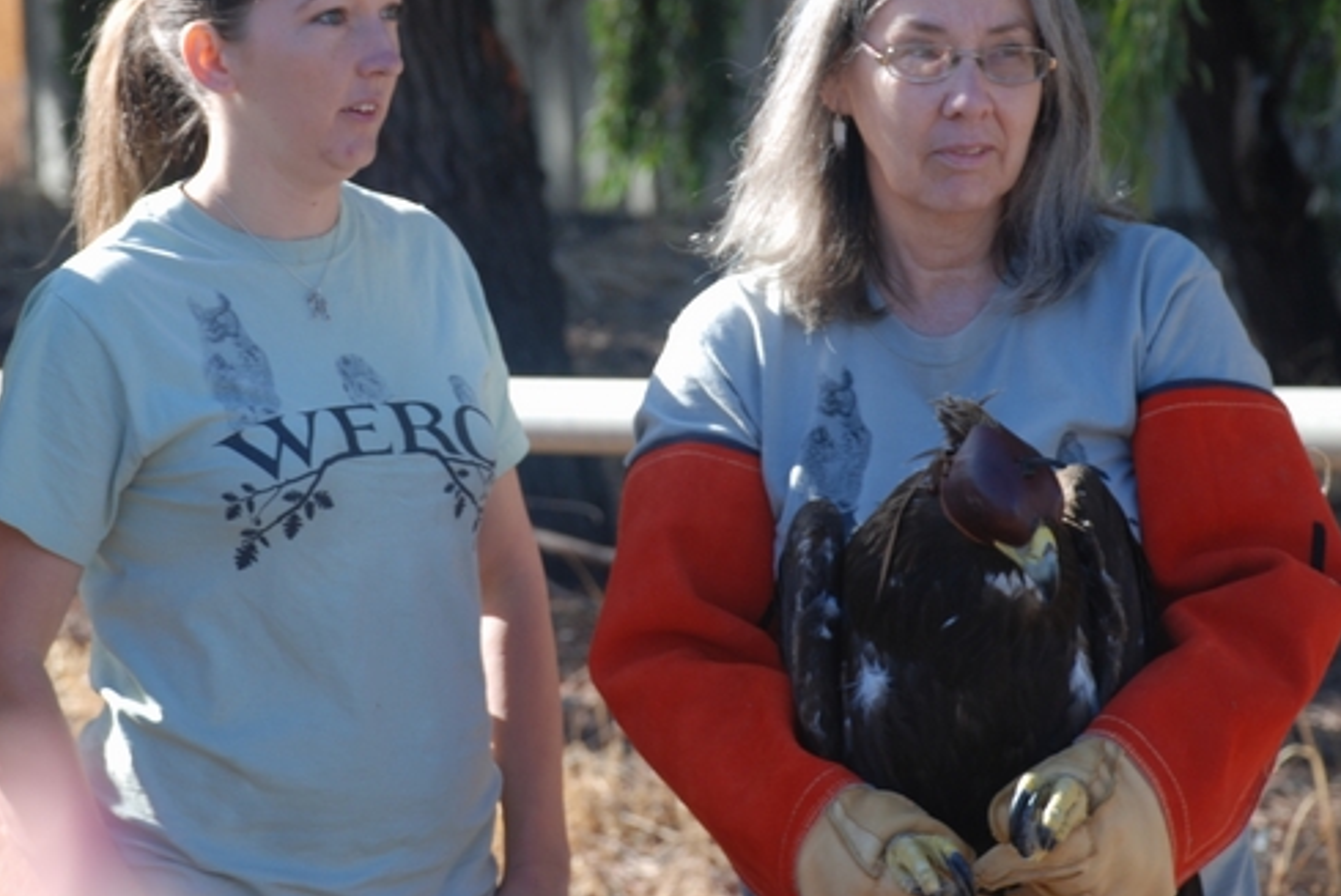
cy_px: 211
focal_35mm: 184
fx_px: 6860
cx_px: 494
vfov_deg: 7.5
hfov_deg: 11.2
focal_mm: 80
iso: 100
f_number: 5.6
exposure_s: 1/90
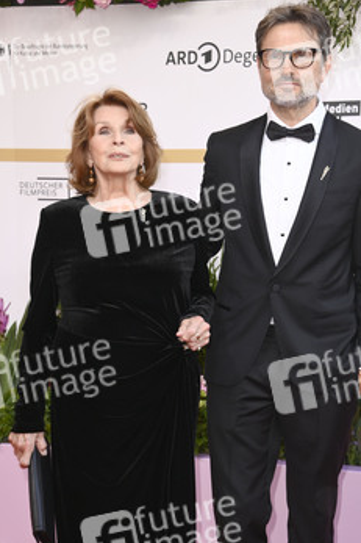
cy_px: 299
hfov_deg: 13.9
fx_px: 1475
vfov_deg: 20.8
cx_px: 206
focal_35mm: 98
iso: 500
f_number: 6.3
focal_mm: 85
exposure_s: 1/250
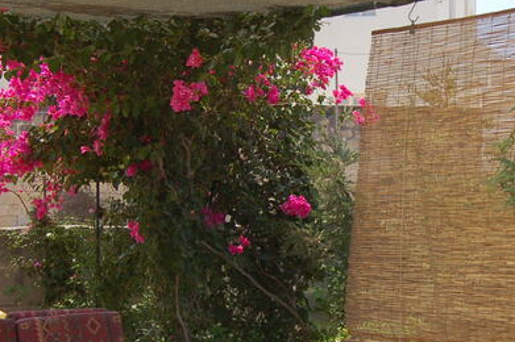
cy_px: 198
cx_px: 486
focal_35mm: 90
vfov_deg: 15.1
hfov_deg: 21.9
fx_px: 1291
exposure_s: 1/500
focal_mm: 23
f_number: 5.6
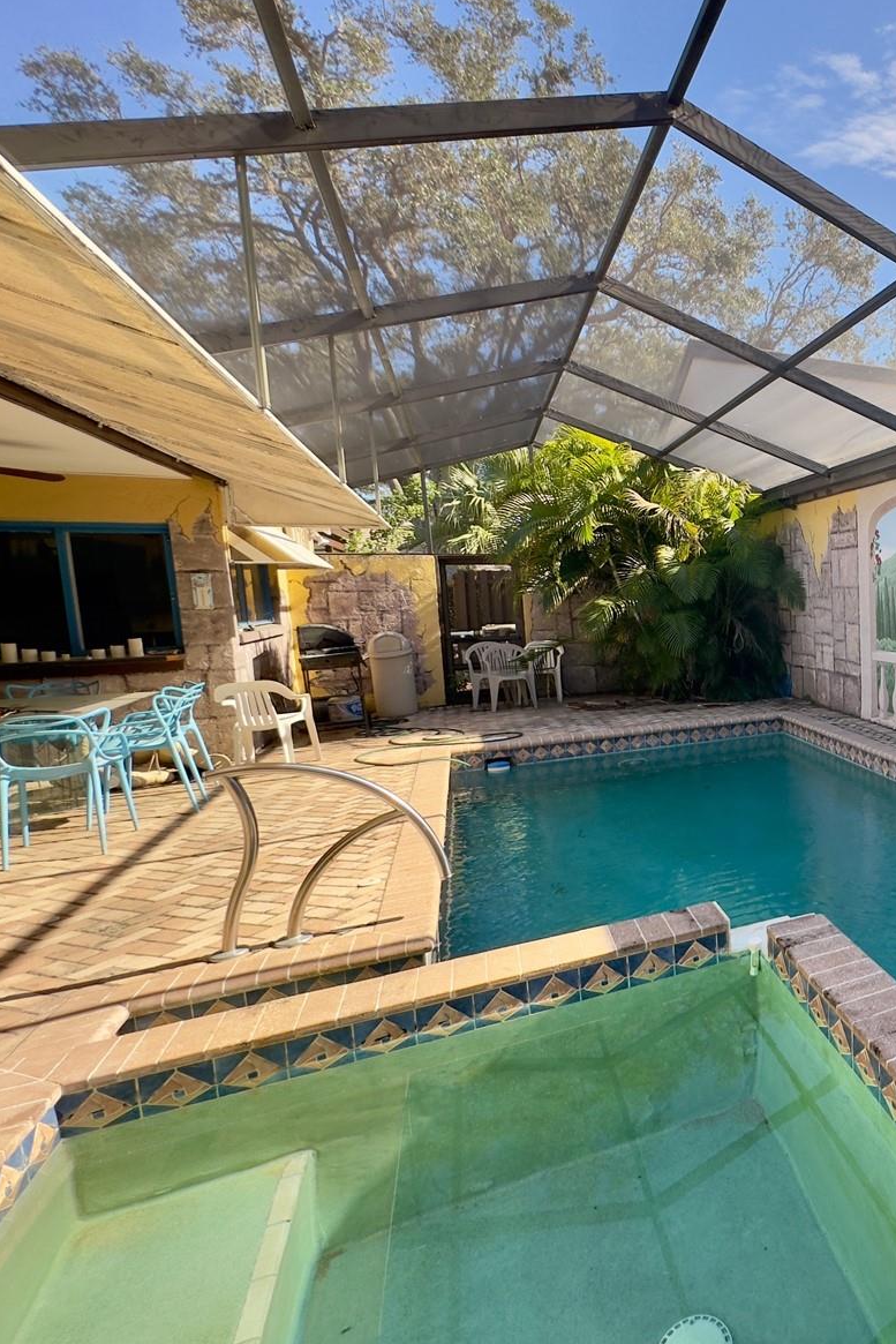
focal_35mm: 20
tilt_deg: -6.4
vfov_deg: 84.0
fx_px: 746
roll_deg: +1.6
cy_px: 670
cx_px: 882
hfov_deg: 50.8
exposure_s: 1/288
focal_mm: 2.22
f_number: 2.2
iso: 40
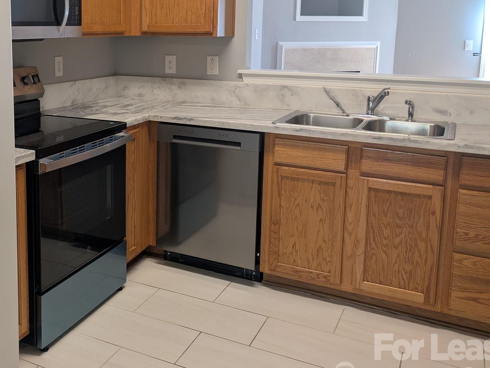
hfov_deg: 45.4
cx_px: 129
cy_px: 114
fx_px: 566
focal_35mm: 40
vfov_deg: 35.5
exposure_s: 1/120
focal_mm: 5.43
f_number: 1.89
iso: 206
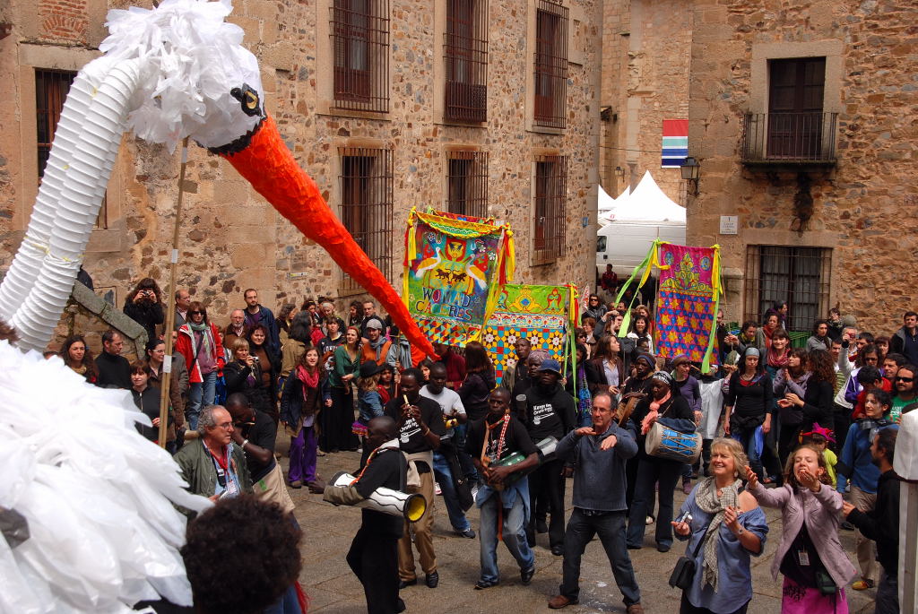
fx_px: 1225
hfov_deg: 41.1
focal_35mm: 48
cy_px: 307
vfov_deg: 28.1
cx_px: 459
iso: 160
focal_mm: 32
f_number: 9
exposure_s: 1/320
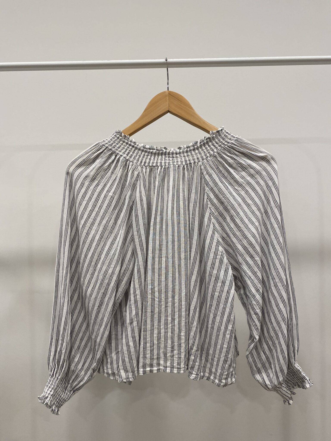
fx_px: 331
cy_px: 220
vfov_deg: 67.3
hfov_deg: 53.1
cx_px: 166
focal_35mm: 26
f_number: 1.8
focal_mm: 4.25
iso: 100
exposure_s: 1/120
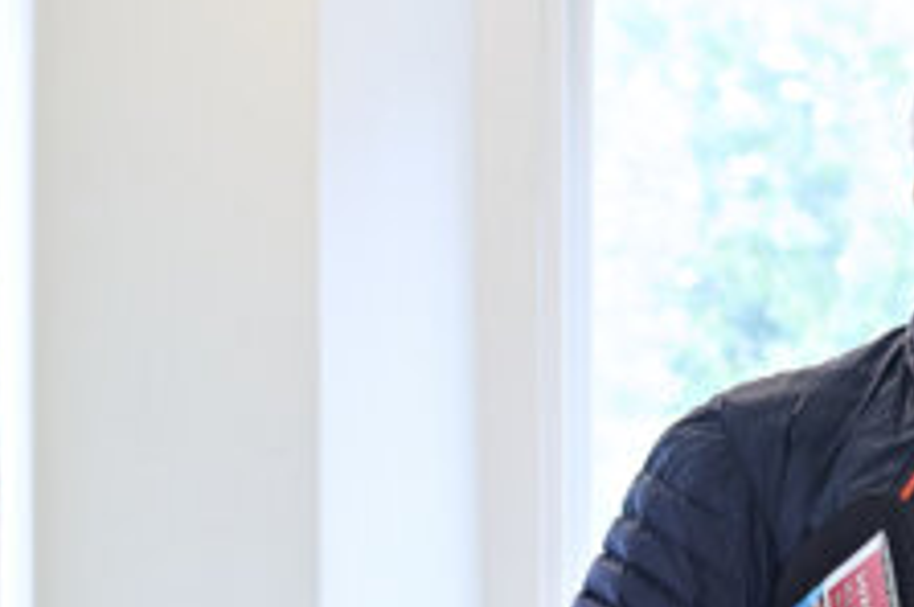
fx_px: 4082
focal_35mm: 161
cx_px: 398
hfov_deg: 12.8
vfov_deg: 8.2
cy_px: 1060
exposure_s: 1/320
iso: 1250
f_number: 2.8
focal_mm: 35
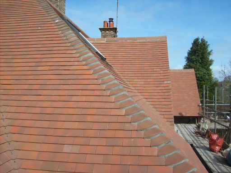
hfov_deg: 51.4
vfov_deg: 39.7
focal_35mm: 36
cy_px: 86
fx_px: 240
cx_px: 116
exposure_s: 1/504
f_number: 4.8
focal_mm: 6
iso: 80
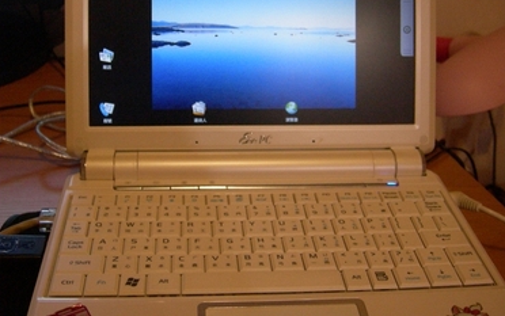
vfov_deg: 29.1
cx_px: 222
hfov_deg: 45.2
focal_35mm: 44
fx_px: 606
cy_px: 108
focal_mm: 7.5
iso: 400
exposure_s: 1/35.8
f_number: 2.7
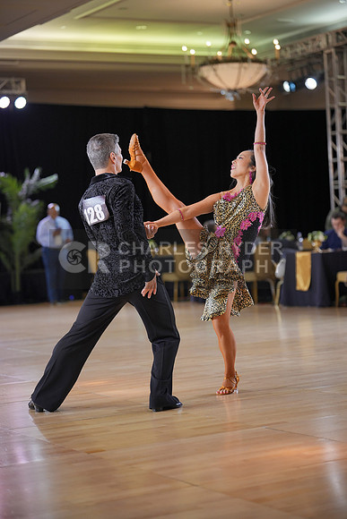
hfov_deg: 17.5
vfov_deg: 26.0
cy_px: 260
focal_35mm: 78
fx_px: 1127
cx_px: 174
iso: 800
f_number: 2
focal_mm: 78
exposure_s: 1/500
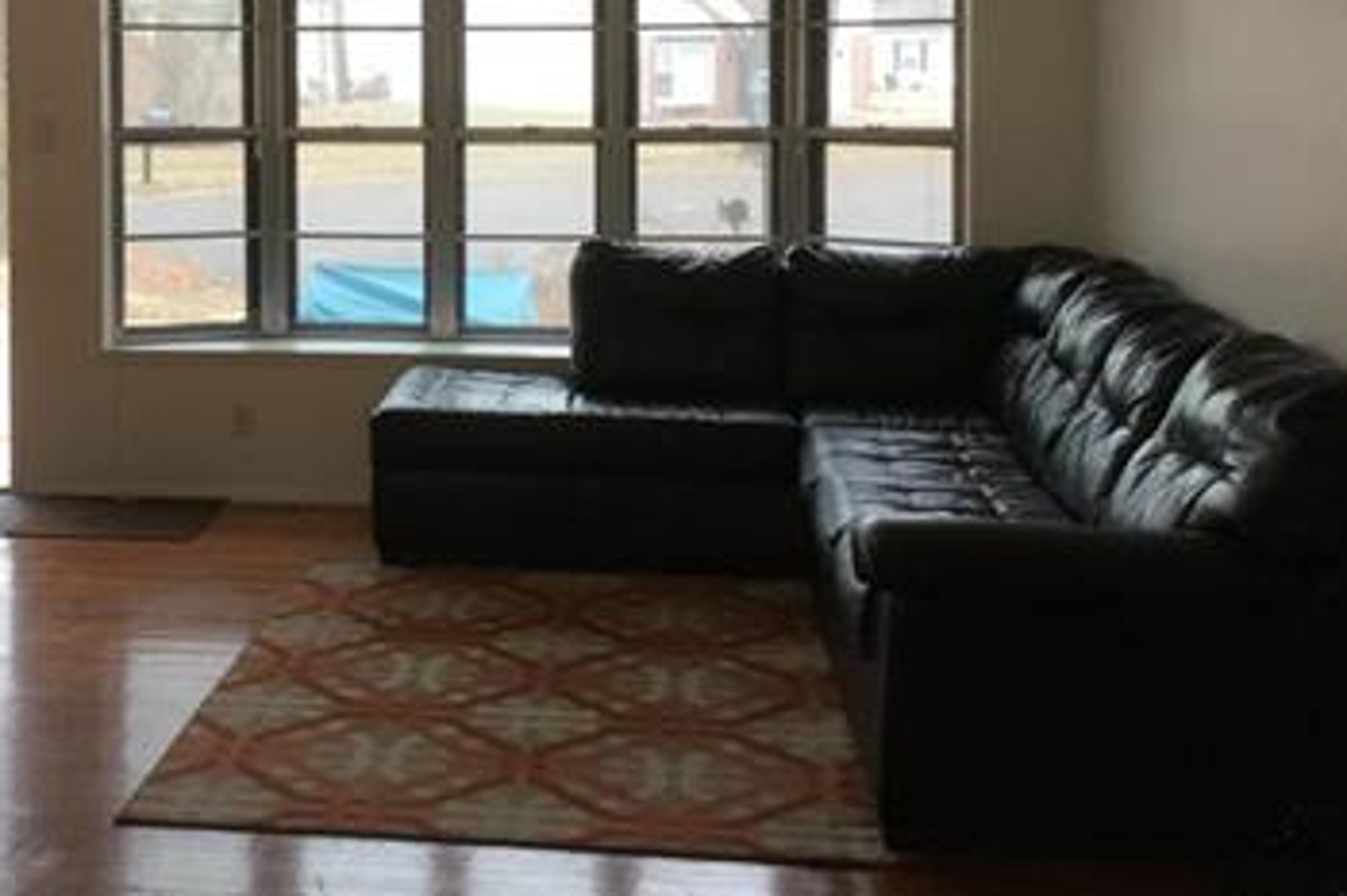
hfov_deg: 33.1
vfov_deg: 22.5
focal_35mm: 59
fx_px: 2206
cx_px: 292
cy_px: 123
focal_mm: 3.3
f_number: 2.4
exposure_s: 1/40
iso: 25
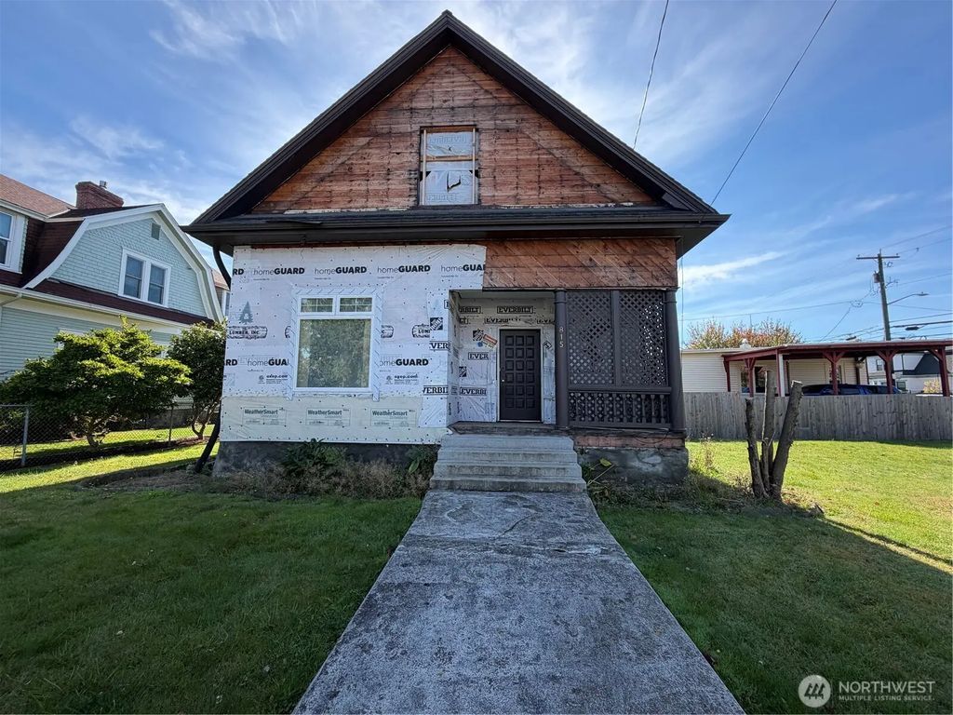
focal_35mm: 14
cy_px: 358
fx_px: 385
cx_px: 476
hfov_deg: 102.1
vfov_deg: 85.7
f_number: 2.2
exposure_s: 1/569
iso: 40
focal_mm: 2.22
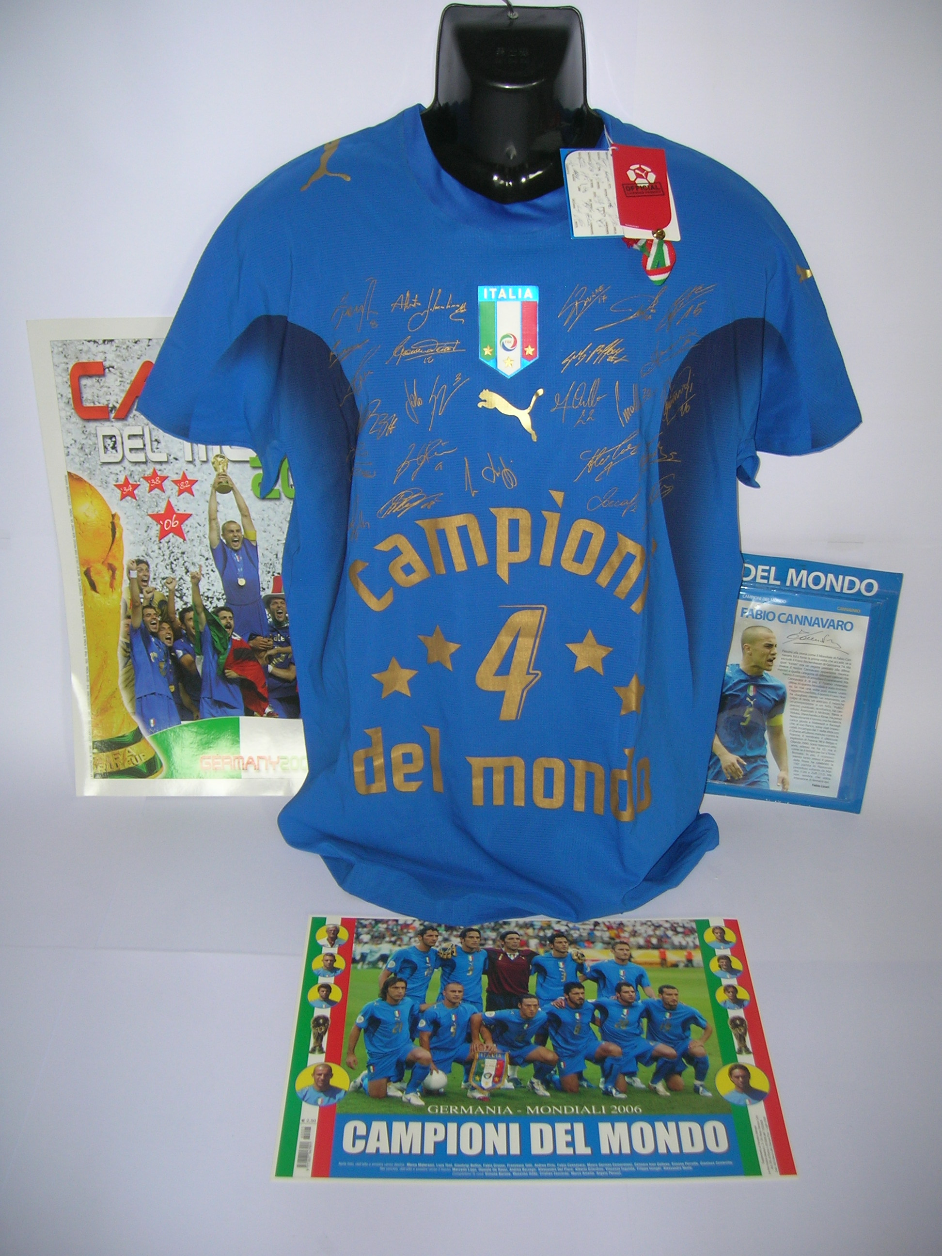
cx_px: 471
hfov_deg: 41.8
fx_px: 1234
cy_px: 628
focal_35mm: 34
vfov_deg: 54.0
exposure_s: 1/60.1
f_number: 2.9
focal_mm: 5.7
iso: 50
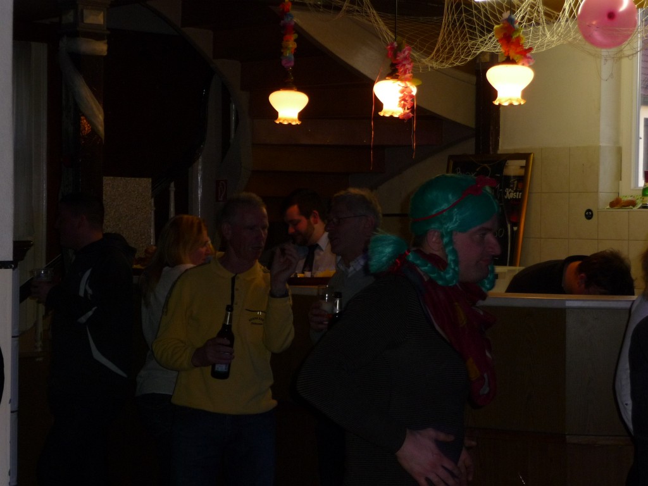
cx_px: 324
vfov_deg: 19.1
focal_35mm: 77
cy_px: 243
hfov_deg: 25.3
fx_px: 1441
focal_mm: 13.1
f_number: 4.6
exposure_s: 1/40
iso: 200
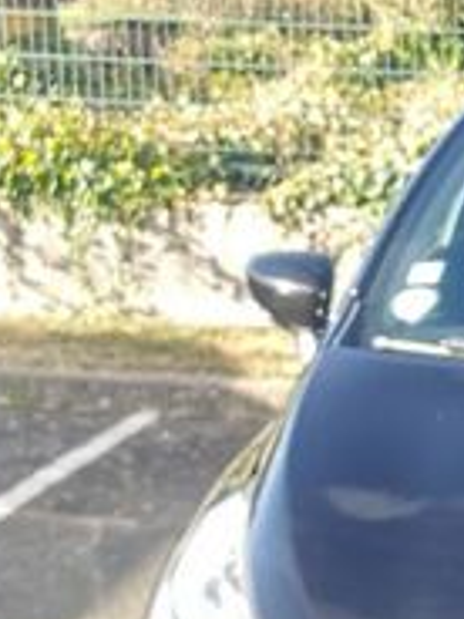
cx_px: 760
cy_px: 394
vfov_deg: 20.8
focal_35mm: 94
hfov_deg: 14.3
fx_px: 1680
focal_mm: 5.56
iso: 50
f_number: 1.6
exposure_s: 1/120
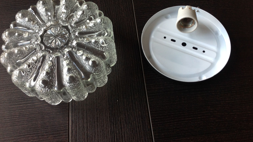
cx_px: 127
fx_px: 262
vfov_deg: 30.4
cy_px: 60
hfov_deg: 51.6
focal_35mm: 39
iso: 100
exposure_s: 1/15
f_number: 2.4
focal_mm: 4.28
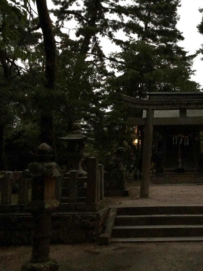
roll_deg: +0.3
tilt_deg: +5.7
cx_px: 176
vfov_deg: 45.8
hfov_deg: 33.6
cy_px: 136
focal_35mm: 41
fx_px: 321
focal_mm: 3.99
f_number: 1.8
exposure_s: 1/4
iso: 1000
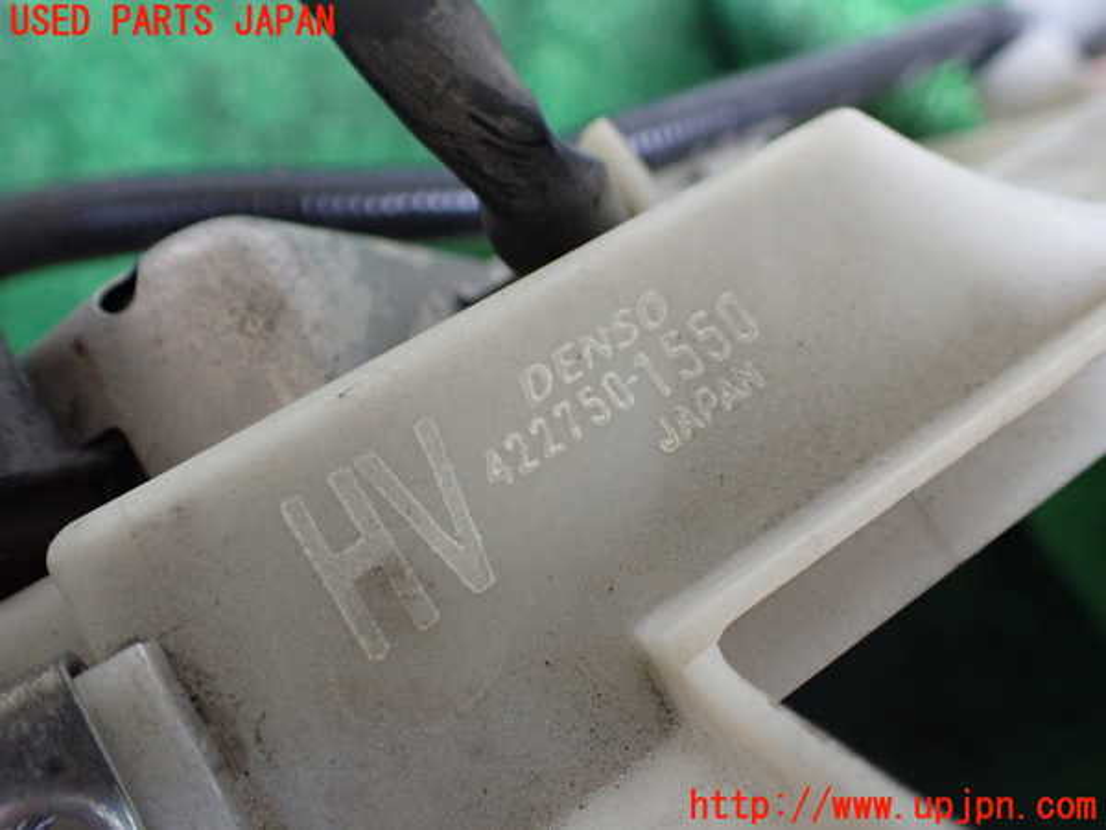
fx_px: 959
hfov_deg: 60.0
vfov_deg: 46.8
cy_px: 415
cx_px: 553
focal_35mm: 30
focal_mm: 5.4
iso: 640
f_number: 2.3
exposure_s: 1/125
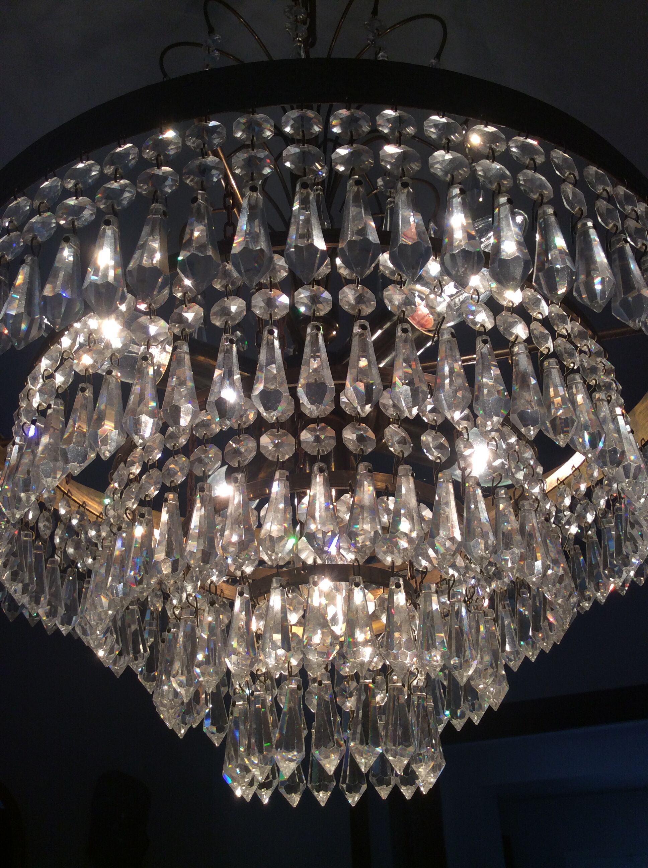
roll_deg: +2.4
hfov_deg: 44.1
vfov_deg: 56.9
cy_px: 434
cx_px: 324
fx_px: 801
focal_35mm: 32
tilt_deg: +29.5
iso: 32
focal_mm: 3.3
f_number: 2.4
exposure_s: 1/120
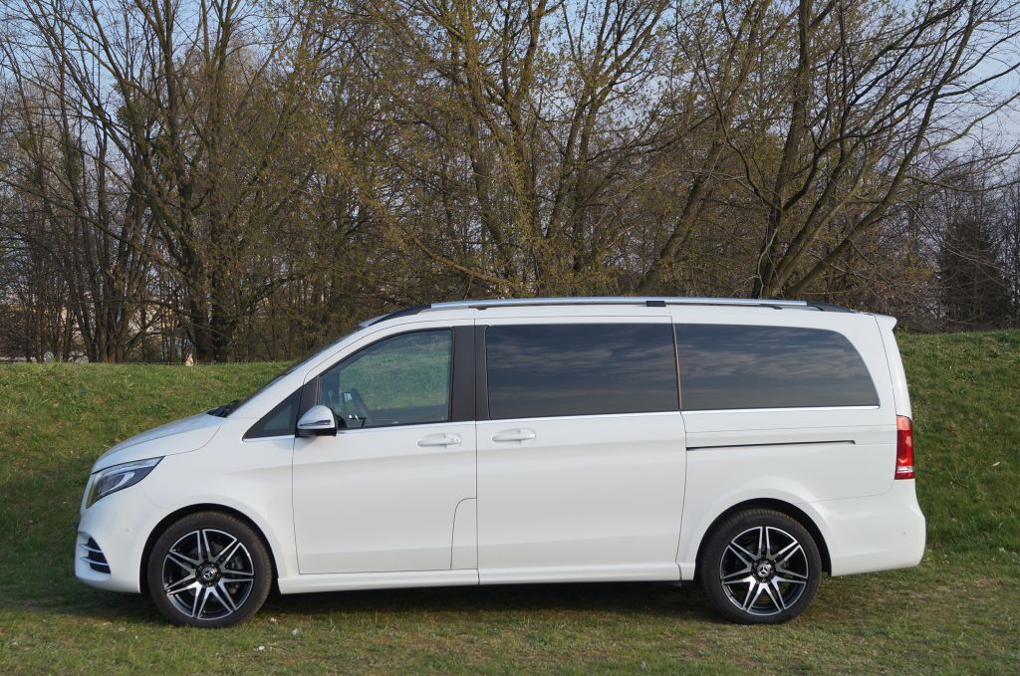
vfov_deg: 25.7
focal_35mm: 52
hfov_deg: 37.9
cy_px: 338
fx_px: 1485
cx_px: 510
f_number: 8
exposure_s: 1/160
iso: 100
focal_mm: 35
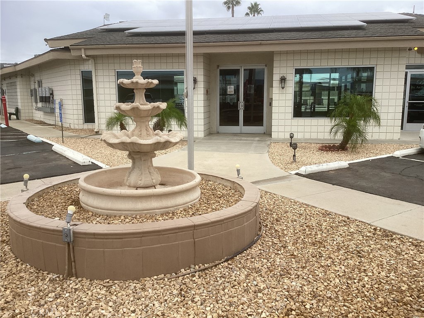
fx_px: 380
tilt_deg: -9.2
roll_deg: -1.6
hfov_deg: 58.4
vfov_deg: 45.4
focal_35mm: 31
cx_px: 212
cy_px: 159
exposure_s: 1/926
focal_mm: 3.3
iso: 25
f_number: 2.4
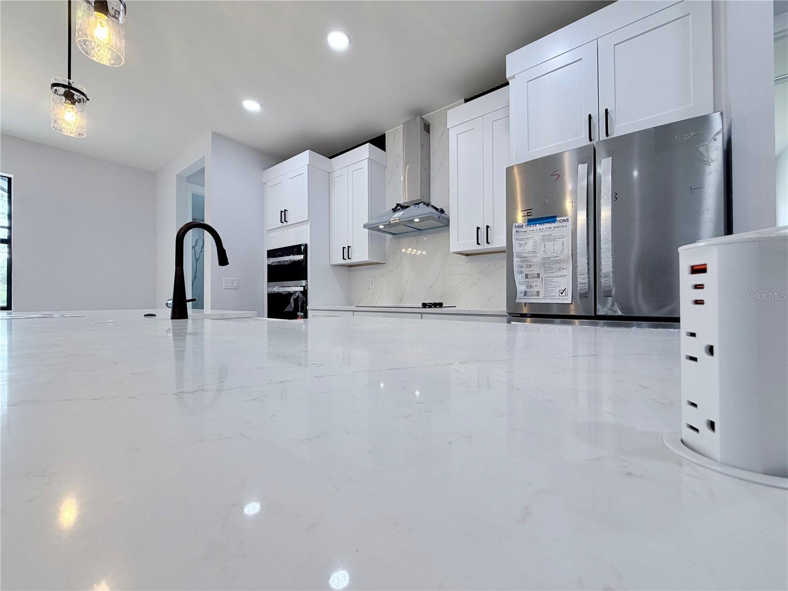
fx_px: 319
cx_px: 394
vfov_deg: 85.7
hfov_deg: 102.1
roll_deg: +0.9
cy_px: 296
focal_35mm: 14
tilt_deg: +0.6
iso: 100
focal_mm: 2.22
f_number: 2.2
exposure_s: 1/120
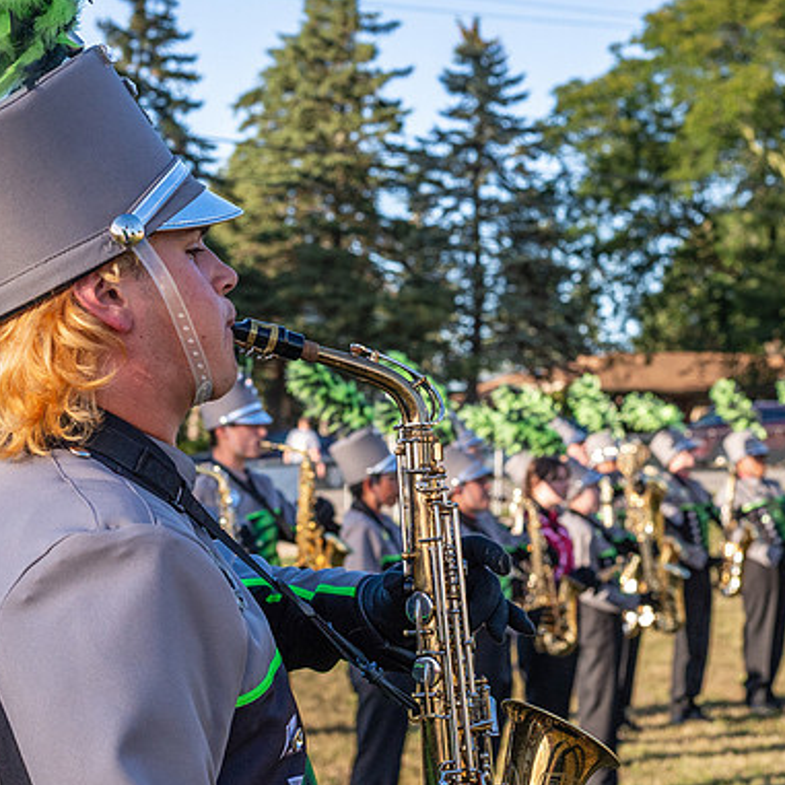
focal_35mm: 86
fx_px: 2206
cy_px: 309
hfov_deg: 20.0
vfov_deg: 20.1
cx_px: 199
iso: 1600
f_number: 5.6
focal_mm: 50
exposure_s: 1/2500
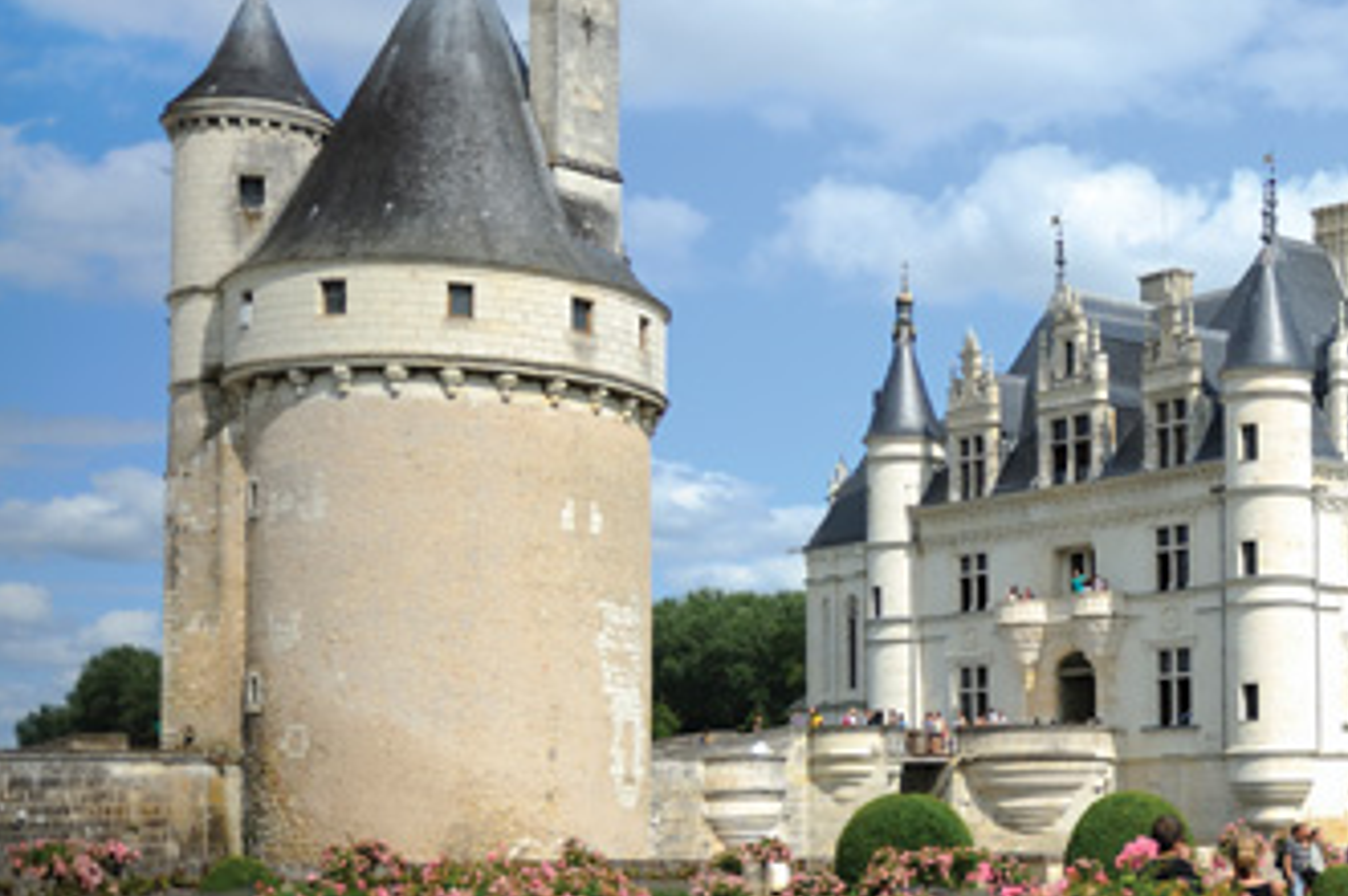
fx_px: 2357
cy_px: 703
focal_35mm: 63
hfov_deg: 29.1
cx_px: 1454
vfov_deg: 21.3
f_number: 2.8
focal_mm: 29
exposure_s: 1/2500
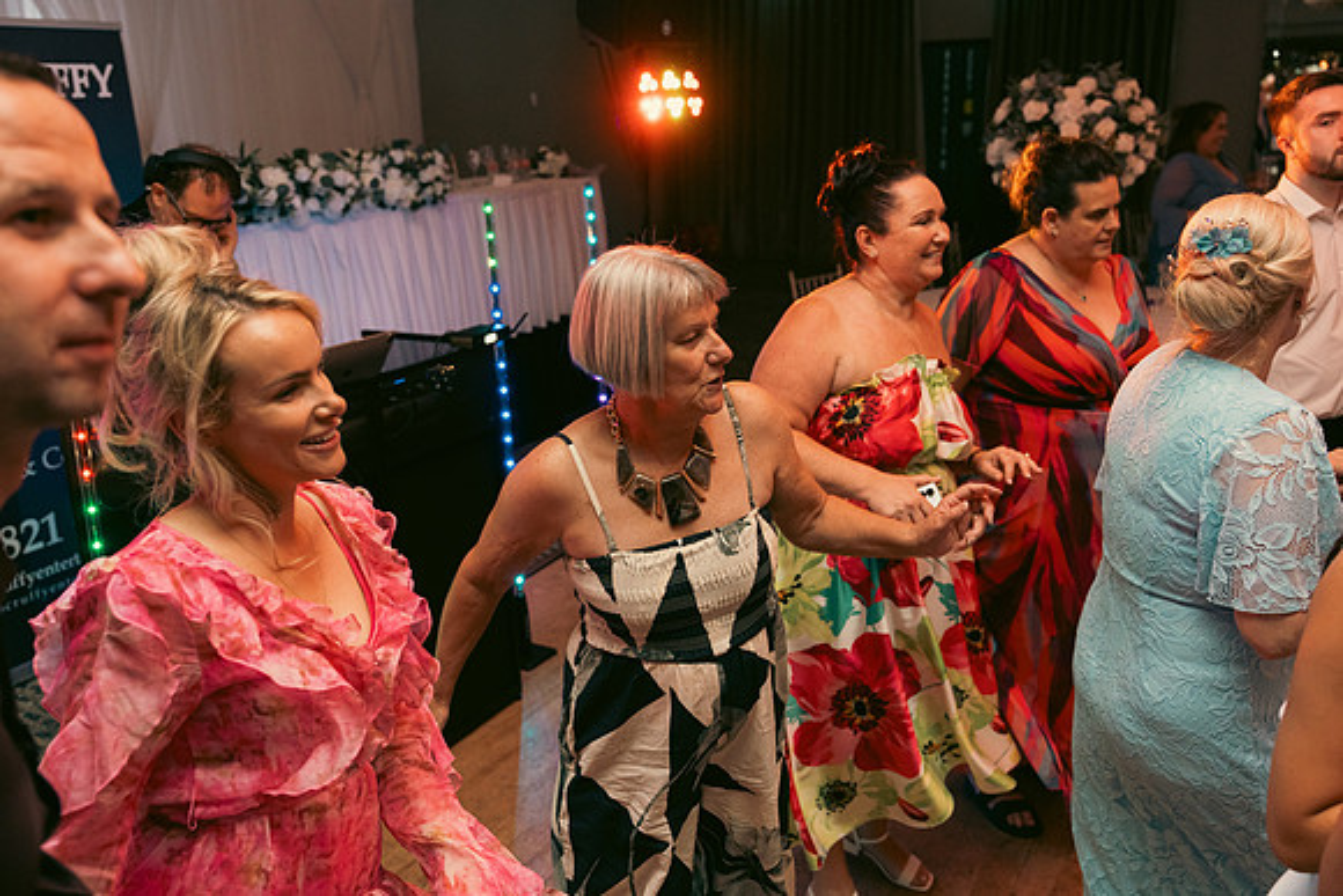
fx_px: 1231
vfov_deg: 40.0
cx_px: 672
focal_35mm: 33
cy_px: 448
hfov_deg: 57.2
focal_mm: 33
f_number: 3.5
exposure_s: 1/160
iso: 2500
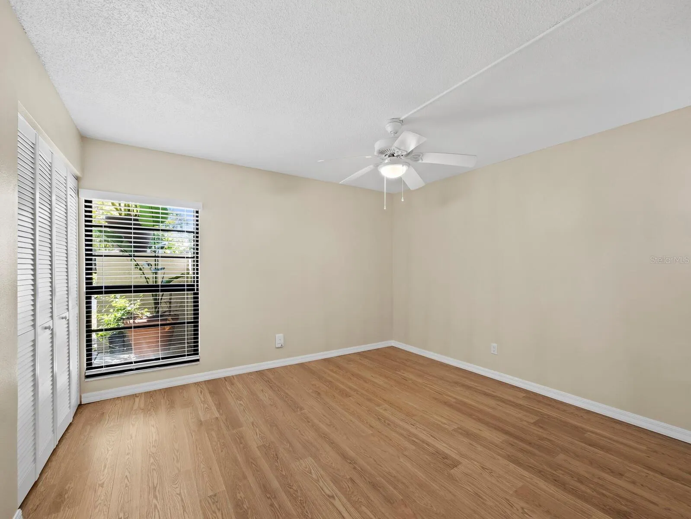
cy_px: 260
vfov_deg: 85.7
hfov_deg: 102.0
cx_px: 346
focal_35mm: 14
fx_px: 280
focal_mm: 7
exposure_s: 1.3
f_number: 11
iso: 400
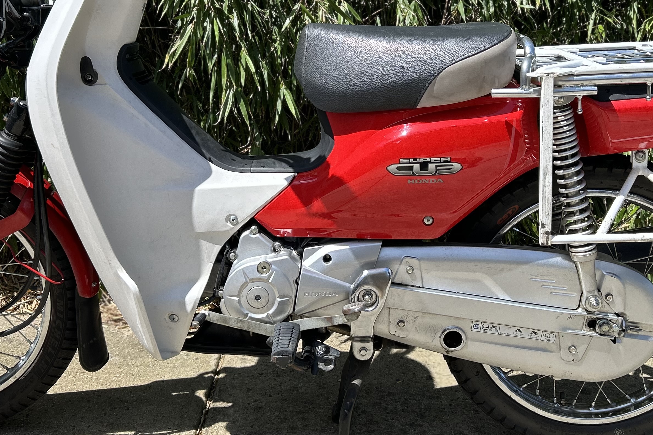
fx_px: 834
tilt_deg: -10.6
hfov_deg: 42.7
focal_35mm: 46
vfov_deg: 29.0
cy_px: 134
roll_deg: -0.5
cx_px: 330
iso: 50
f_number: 1.5
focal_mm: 5.7
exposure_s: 1/2299
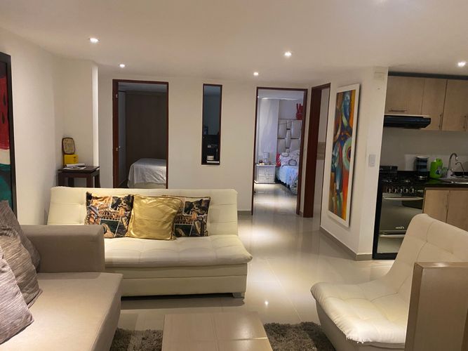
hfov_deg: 67.3
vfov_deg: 53.0
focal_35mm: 26
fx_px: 351
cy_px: 176
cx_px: 234
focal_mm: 4.25
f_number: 1.8
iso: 320
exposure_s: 1/40
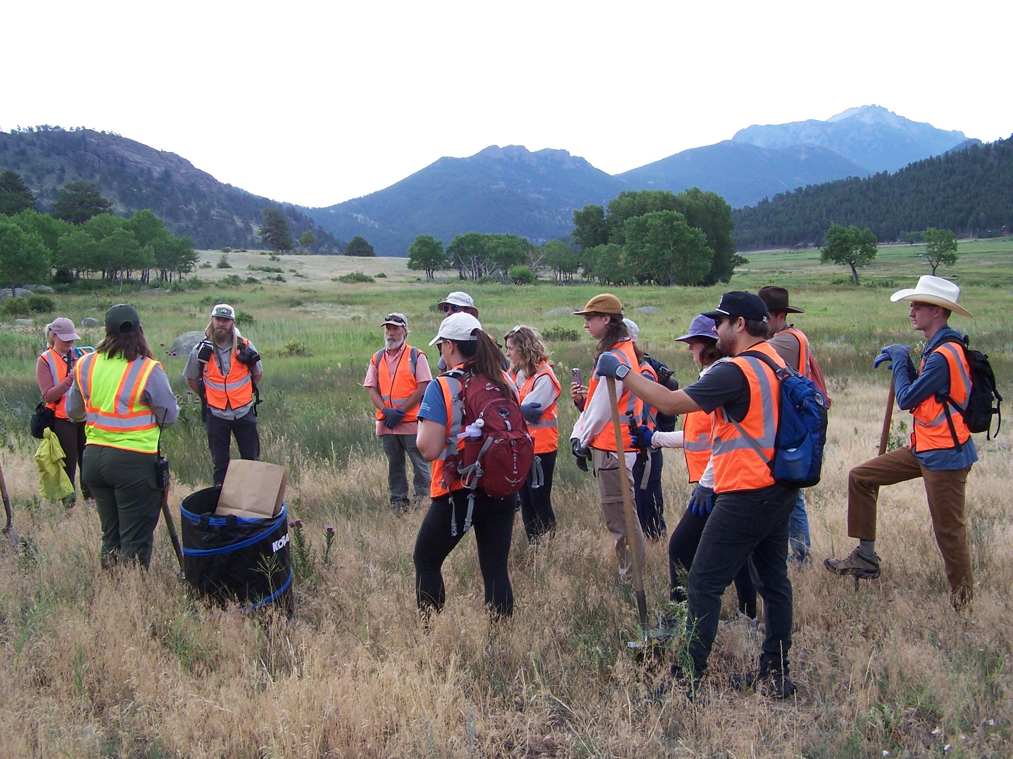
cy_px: 380
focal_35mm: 38
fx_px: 1112
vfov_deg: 37.7
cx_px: 506
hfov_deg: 49.0
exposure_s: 1/320
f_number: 2.8
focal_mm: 6.3
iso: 80
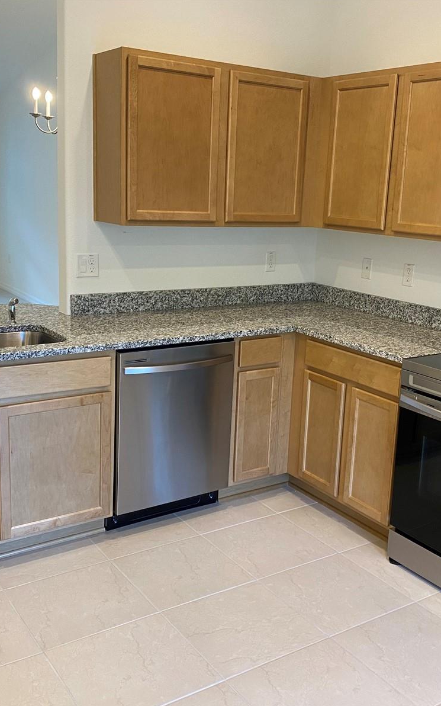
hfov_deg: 34.4
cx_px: 247
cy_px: 354
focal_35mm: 37
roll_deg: -2.7
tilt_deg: -12.4
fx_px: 712
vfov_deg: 52.7
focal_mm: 4.25
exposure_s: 1/60
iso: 125
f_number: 1.8
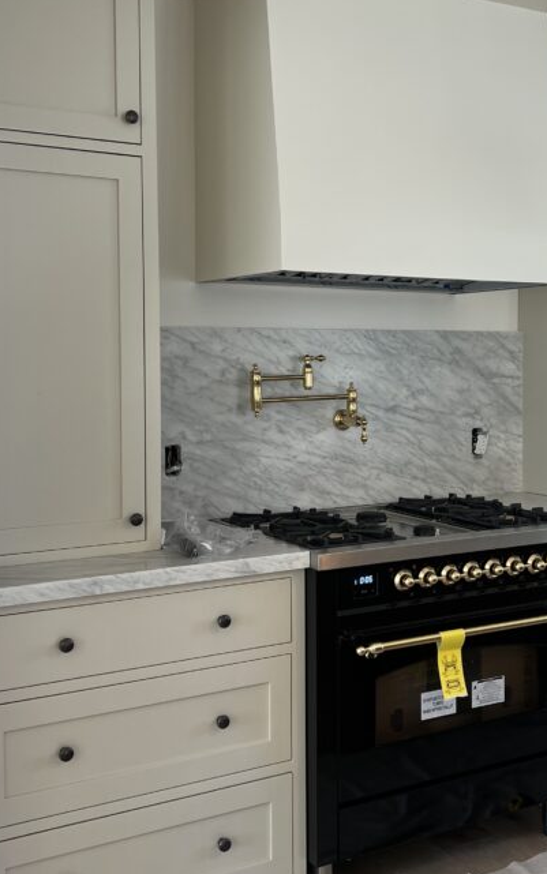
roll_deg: +0.3
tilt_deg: -1.4
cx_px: 364
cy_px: 398
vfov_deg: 45.2
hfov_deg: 29.0
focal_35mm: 44
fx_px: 1049
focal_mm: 5.7
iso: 50
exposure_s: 1/120
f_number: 1.5
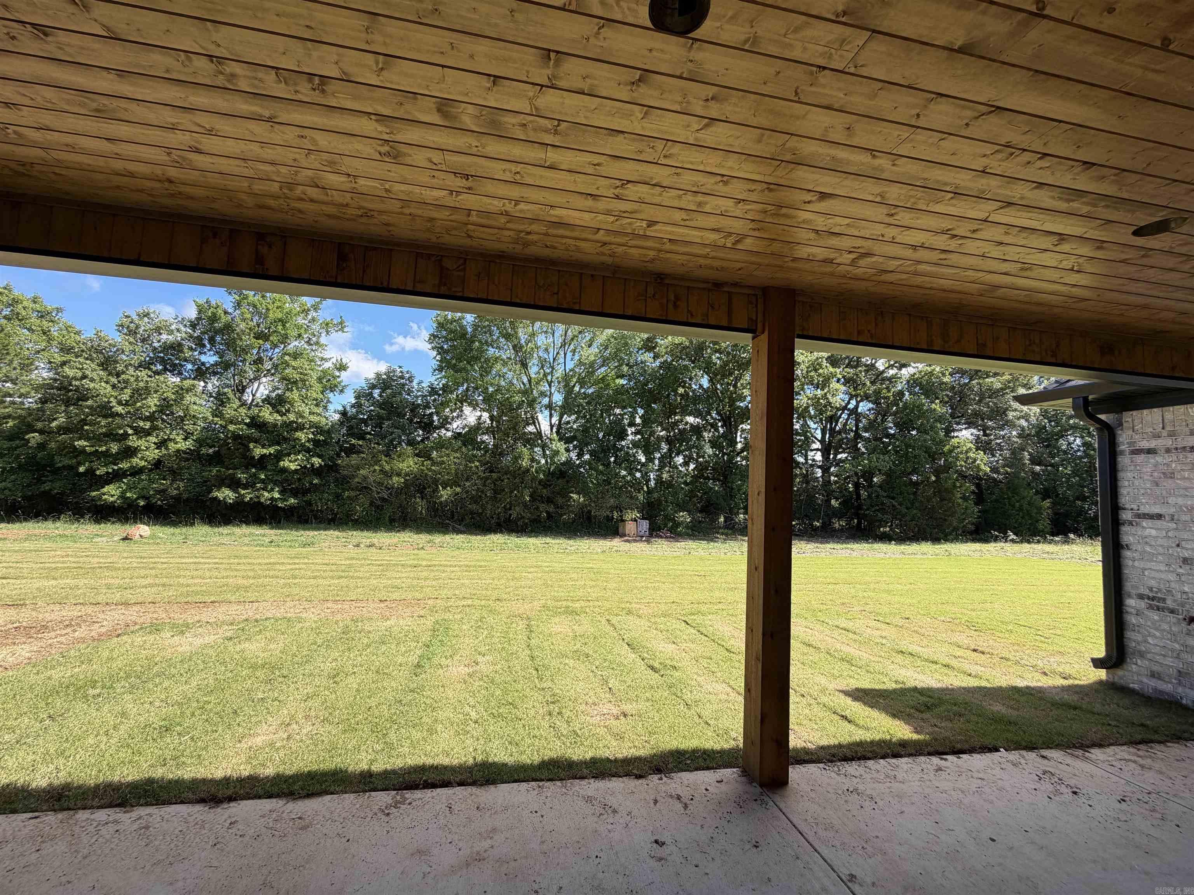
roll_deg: -2.3
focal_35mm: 14
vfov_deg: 85.7
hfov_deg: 102.1
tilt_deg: +4.9
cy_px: 448
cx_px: 597
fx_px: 483
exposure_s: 1/554
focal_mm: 2.22
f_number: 2.2
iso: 40
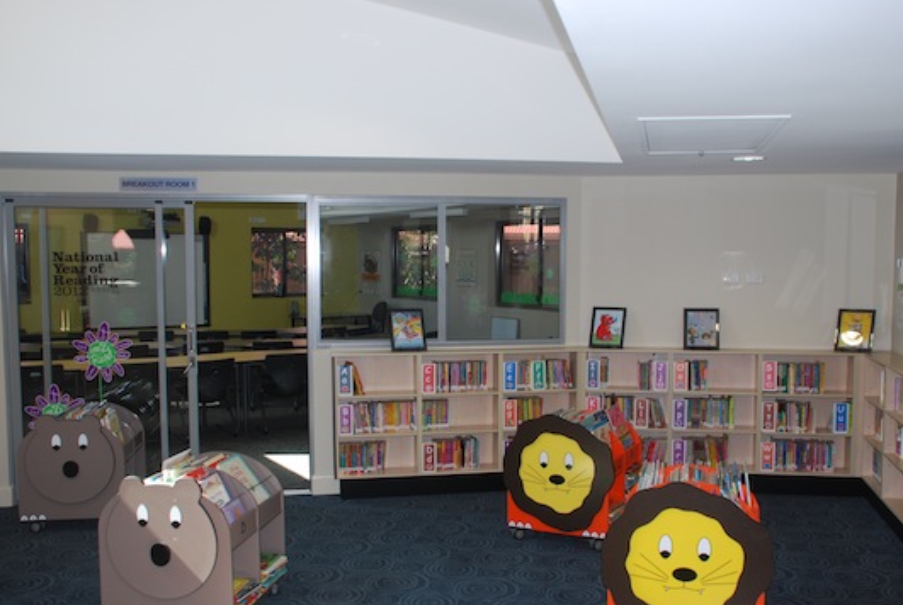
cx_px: 498
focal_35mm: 35
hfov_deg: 54.3
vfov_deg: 38.0
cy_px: 317
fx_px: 879
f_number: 3.8
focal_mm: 20
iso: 200
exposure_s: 1/60
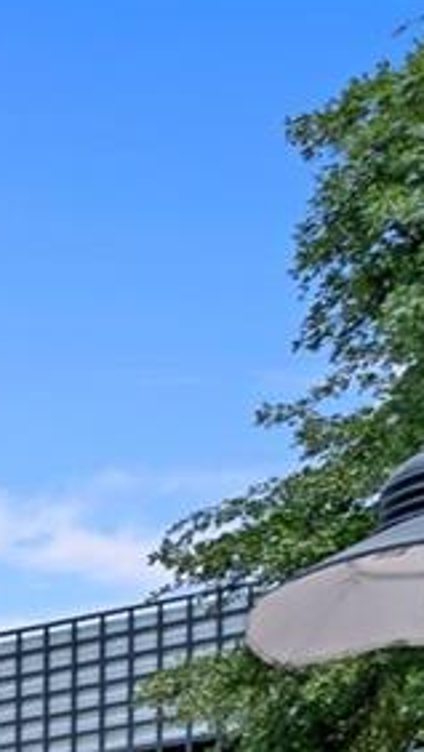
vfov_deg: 17.8
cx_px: -1272
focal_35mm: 95
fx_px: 1895
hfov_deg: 8.0
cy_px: 1365
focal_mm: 16
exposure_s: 1/640
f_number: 9
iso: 320
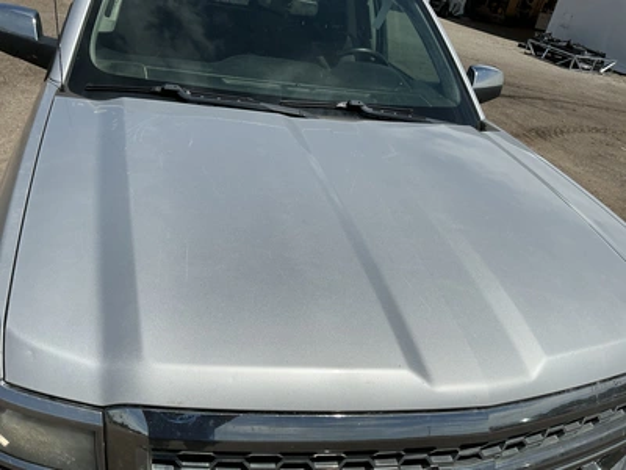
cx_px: 313
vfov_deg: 49.7
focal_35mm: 28
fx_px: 506
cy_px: 235
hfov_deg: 63.4
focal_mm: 3
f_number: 1.8
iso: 25
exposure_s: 1/4785
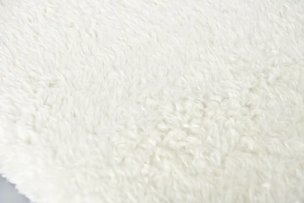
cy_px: 102
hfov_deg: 28.8
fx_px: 591
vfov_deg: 19.5
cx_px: 152
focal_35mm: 70
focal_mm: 70
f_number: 9
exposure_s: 1/125
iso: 320
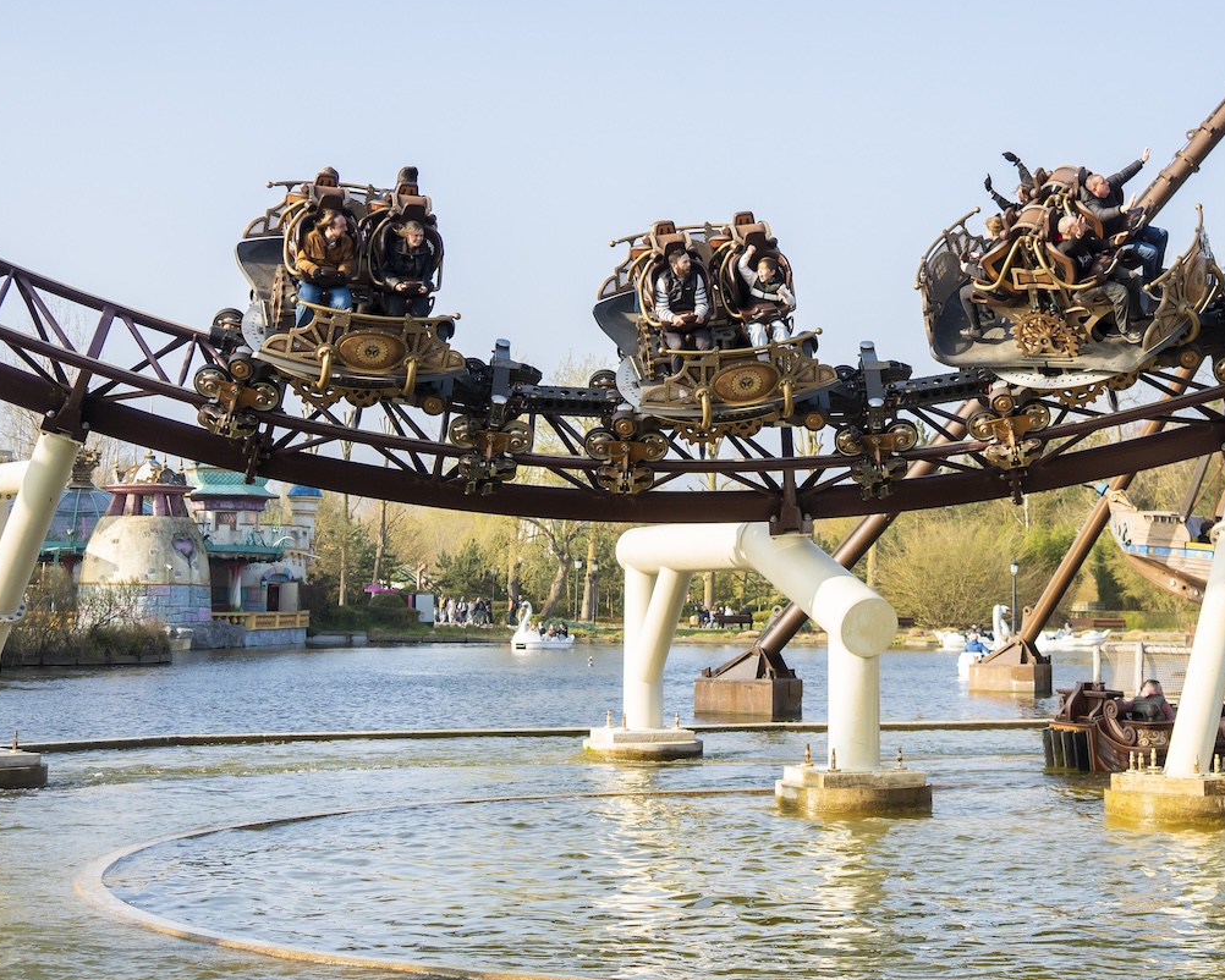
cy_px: 314
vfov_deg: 25.7
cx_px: 808
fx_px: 2139
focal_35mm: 59
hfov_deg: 31.7
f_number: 2.8
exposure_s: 1/8000
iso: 400
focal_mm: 35
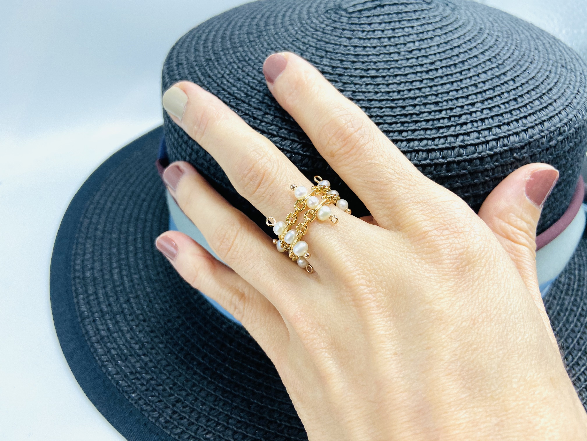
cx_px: 294
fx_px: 441
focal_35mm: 26
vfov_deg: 53.1
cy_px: 220
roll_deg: -0.4
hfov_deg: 67.3
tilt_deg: -38.9
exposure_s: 1/100
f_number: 1.8
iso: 80
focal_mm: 4.25
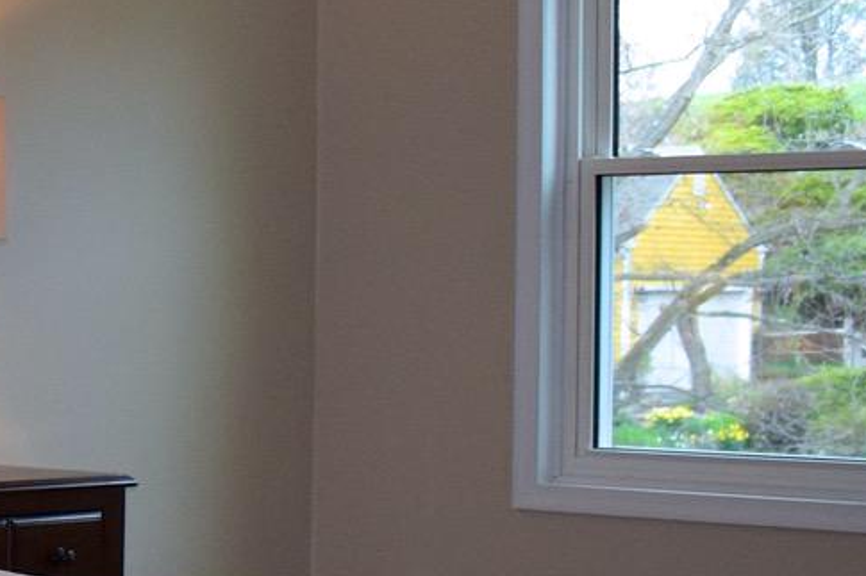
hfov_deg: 15.2
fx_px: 2741
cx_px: -767
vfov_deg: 12.0
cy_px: 381
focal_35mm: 114
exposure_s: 1/80
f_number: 4.5
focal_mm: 18
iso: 800
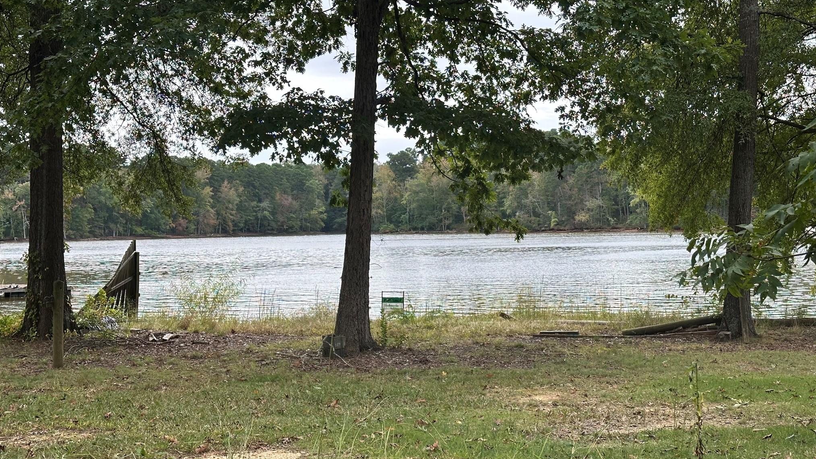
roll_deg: +1.1
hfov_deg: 39.2
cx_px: 406
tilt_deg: -0.3
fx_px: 1147
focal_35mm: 53
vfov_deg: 22.6
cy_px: 249
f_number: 1.78
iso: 64
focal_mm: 6.86
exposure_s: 1/880
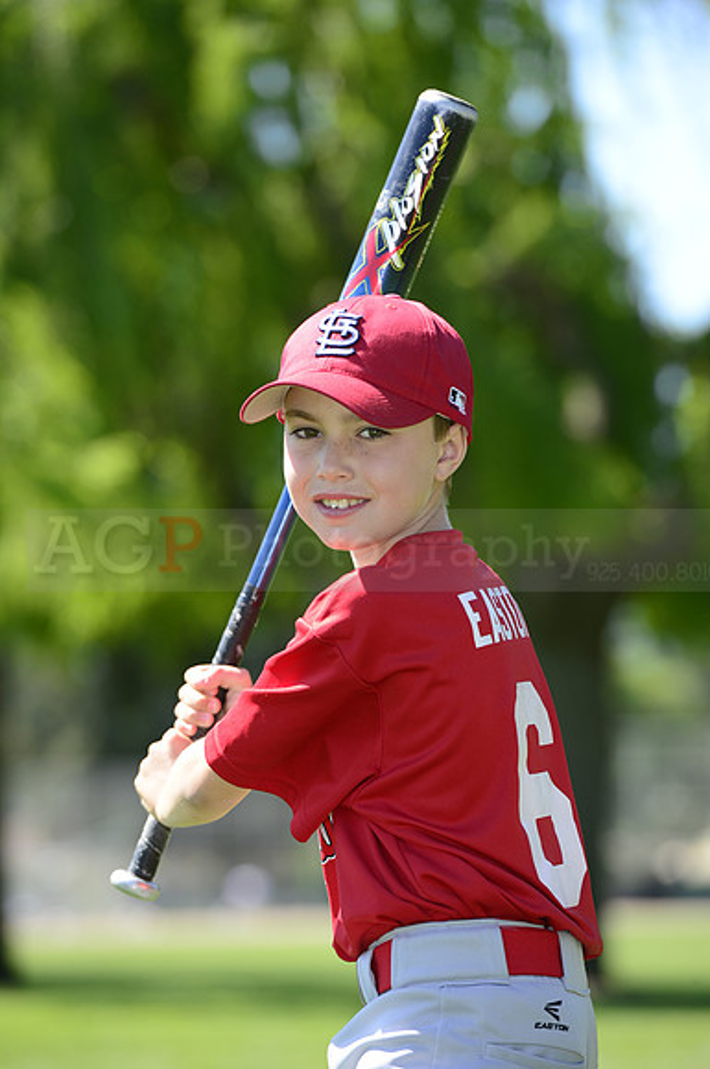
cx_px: 355
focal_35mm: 200
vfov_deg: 10.3
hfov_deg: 6.8
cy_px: 534
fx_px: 5934
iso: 200
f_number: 5.6
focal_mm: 200
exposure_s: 1/400
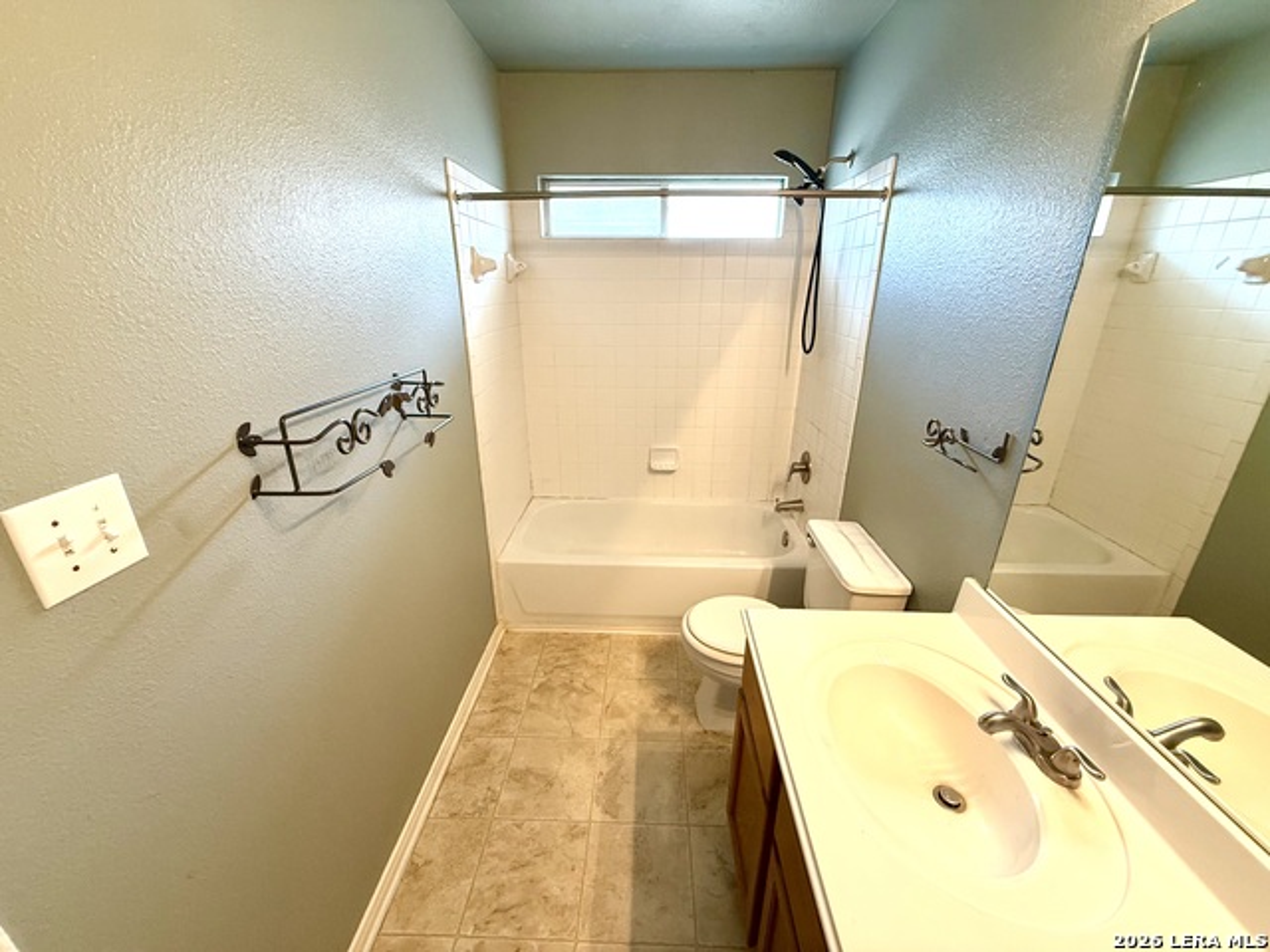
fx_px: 514
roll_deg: -0.3
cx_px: 635
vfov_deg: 85.7
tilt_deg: -21.1
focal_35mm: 14
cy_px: 476
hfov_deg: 102.1
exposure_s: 1/60
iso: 250
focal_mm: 2.22
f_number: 2.2
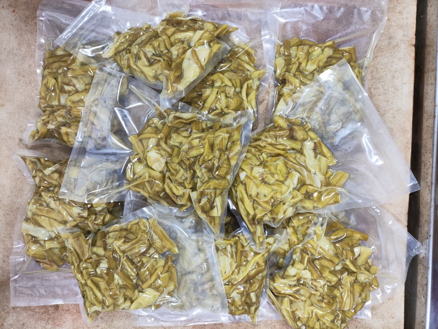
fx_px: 304
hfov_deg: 71.6
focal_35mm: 24
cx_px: 219
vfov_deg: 56.9
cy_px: 164
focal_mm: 4.68
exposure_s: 1/50
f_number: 1.8
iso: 112
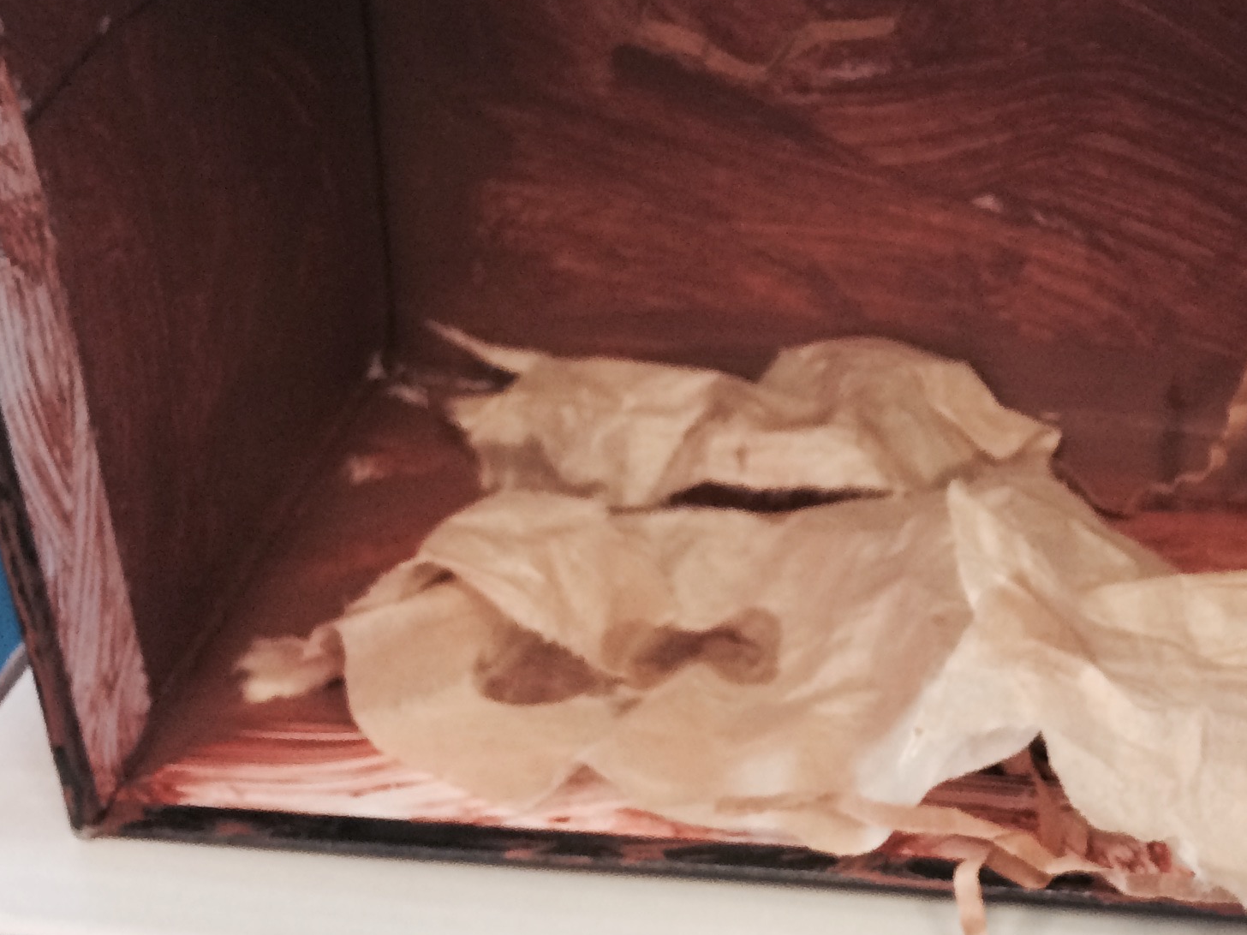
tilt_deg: -31.8
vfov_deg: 22.3
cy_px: 200
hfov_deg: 28.4
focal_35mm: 65
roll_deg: -1.8
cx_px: 1185
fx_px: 2342
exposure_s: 1/30
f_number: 2.2
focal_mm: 4.15
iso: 125
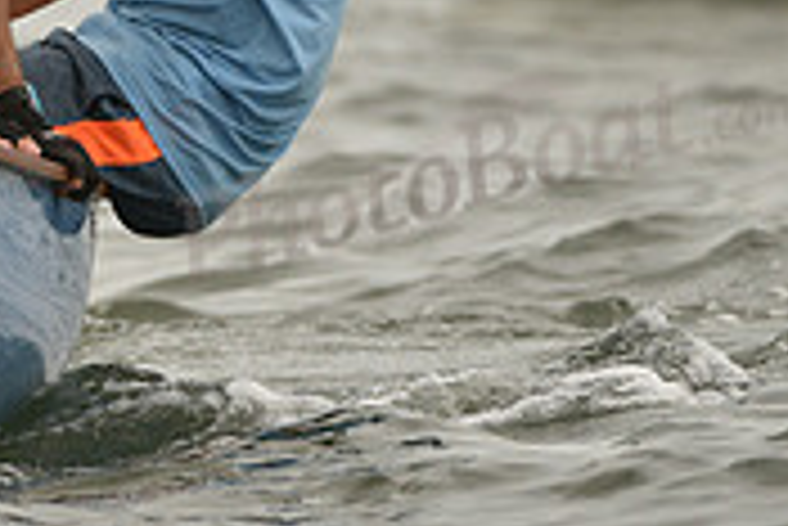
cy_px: -2
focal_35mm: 1328
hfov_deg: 1.6
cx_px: -54
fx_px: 29092
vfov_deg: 1.0
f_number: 4.5
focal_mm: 400
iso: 320
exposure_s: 1/2000
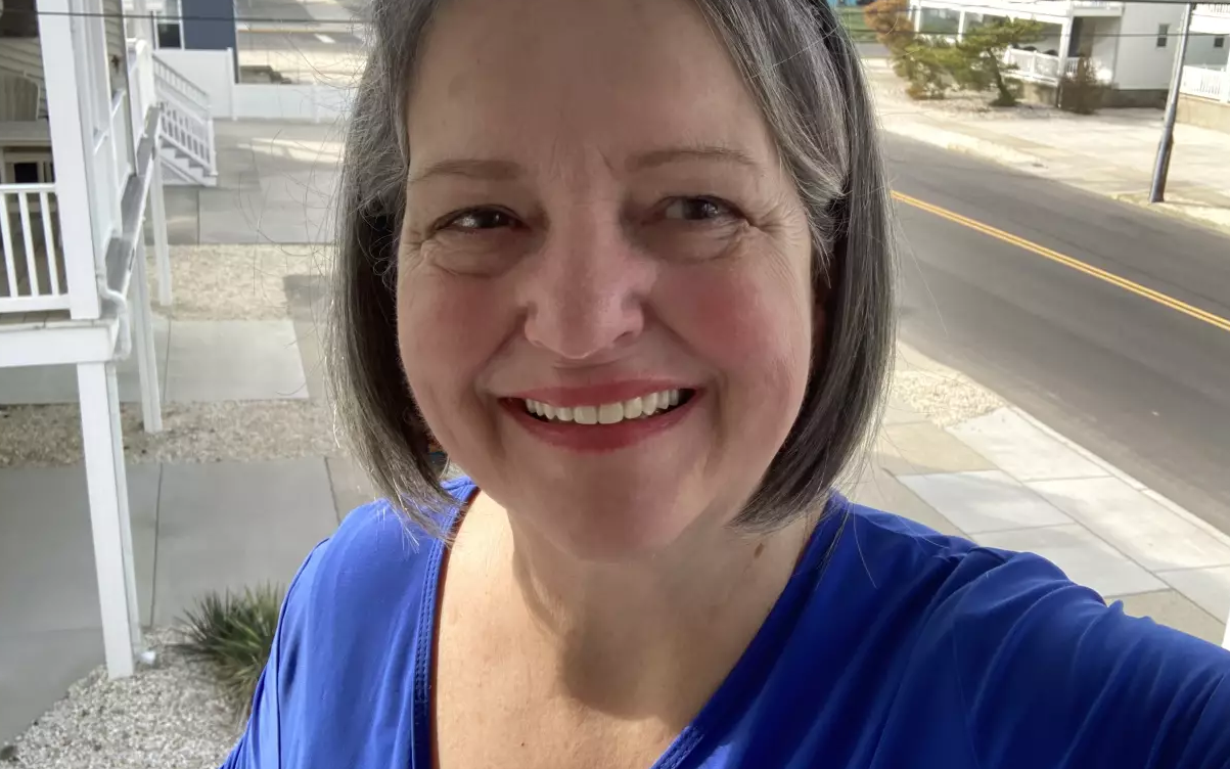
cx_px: 620
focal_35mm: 35
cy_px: 315
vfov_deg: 36.2
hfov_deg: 55.3
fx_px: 1173
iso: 20
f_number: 2.2
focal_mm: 2.87
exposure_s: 1/121
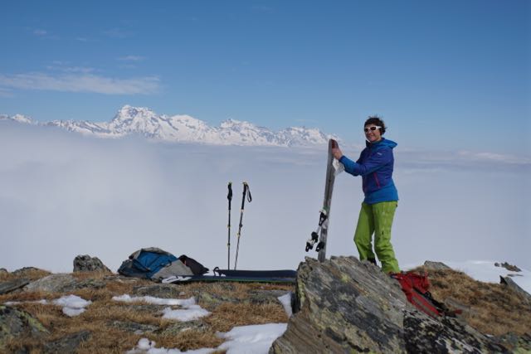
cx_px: 266
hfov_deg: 45.0
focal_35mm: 44
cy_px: 177
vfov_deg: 30.9
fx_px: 642
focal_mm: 29
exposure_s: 1/2500
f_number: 5
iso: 100
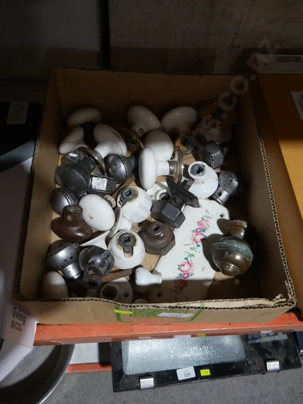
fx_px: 350
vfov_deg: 60.0
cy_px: 202
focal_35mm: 30
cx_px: 152
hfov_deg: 46.8
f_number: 3.6
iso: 250
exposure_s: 1/60
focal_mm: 15
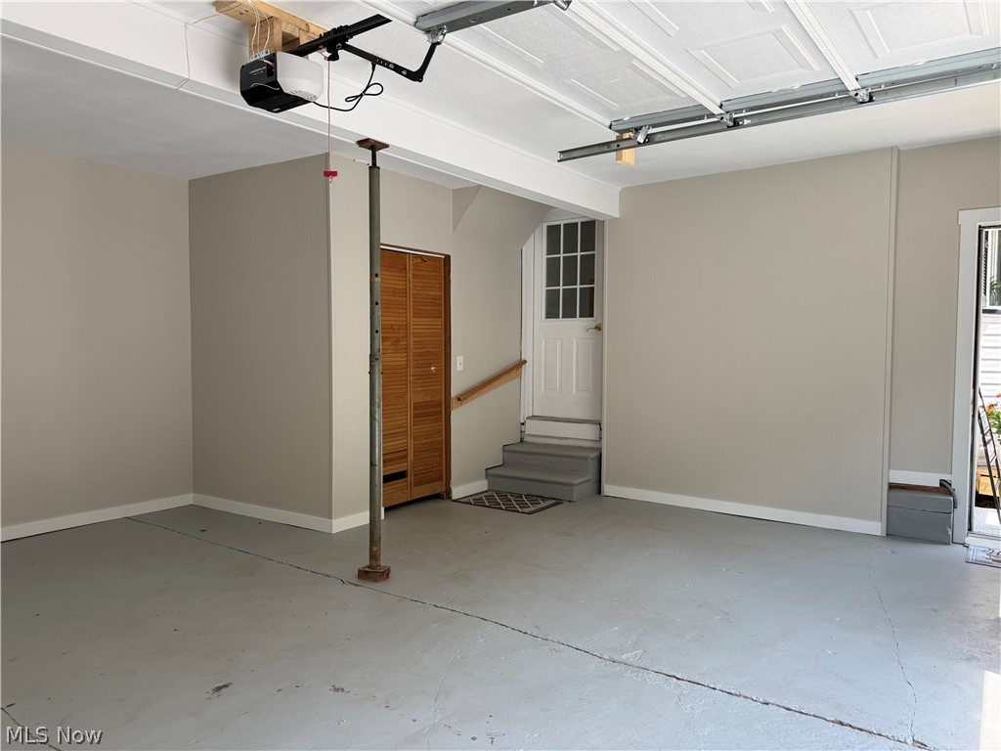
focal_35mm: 24
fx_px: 694
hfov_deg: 71.6
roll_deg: -1.0
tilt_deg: -2.5
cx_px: 500
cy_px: 376
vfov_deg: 56.8
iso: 80
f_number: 1.78
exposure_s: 1/528
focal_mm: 6.76
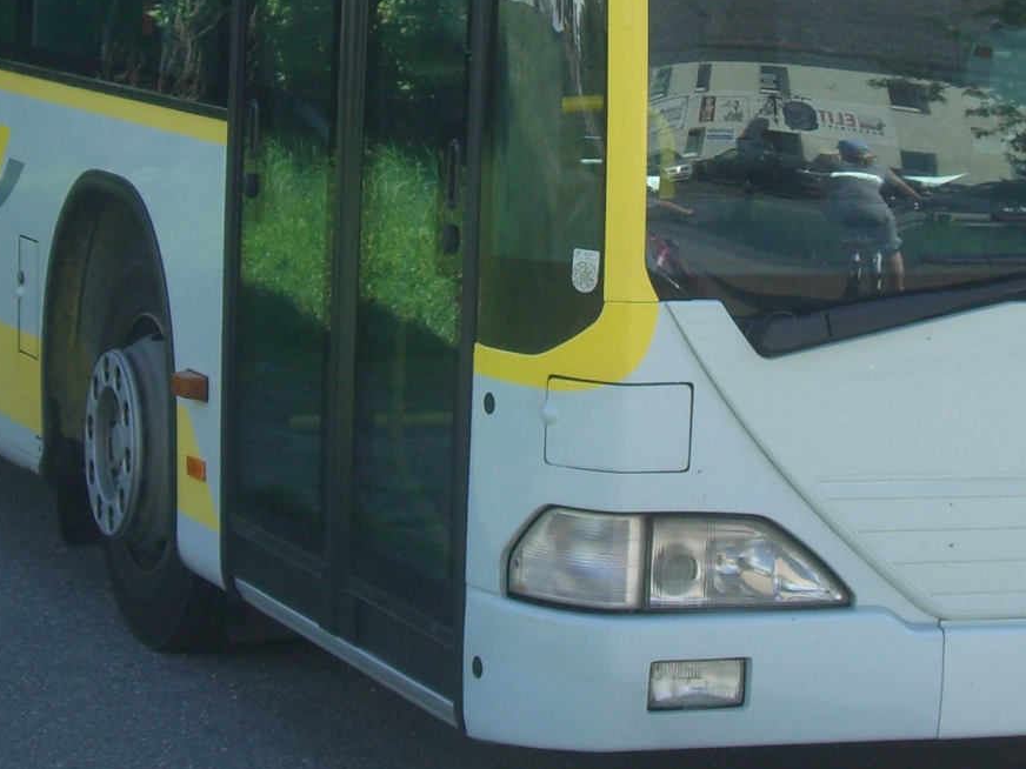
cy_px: 71
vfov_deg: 10.9
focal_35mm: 135
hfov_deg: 14.6
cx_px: 462
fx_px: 4001
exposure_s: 1/320
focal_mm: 9.6
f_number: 3.1
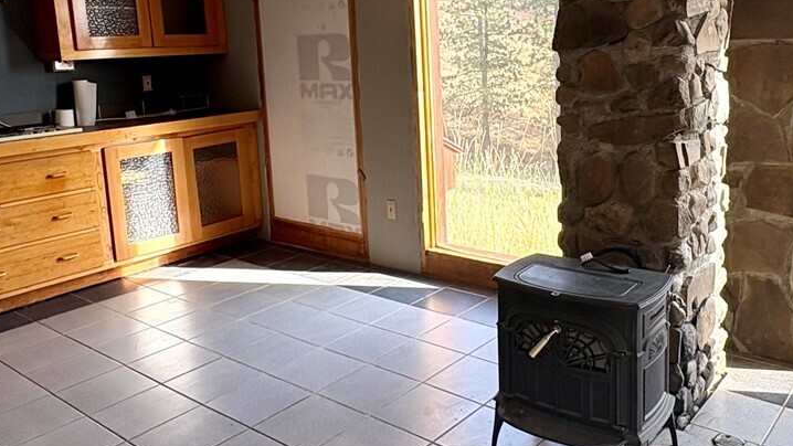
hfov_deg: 57.8
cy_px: 144
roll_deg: +2.4
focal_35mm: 34
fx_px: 715
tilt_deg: -6.0
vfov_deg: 34.3
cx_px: 452
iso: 64
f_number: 2.2
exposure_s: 1/235
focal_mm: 2.22
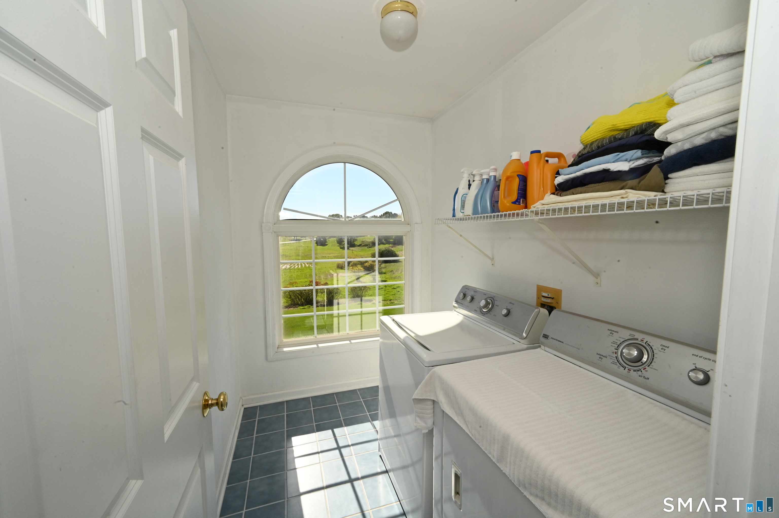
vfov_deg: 81.1
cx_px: 390
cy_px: 259
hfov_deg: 104.3
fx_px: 303
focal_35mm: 14
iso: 900
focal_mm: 14
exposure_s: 1/200
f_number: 22
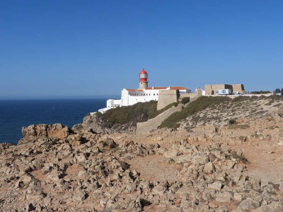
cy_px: 106
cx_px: 142
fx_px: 262
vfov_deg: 44.2
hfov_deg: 56.8
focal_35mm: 32
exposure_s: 1/1600
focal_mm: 5.8
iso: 100
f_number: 4.5
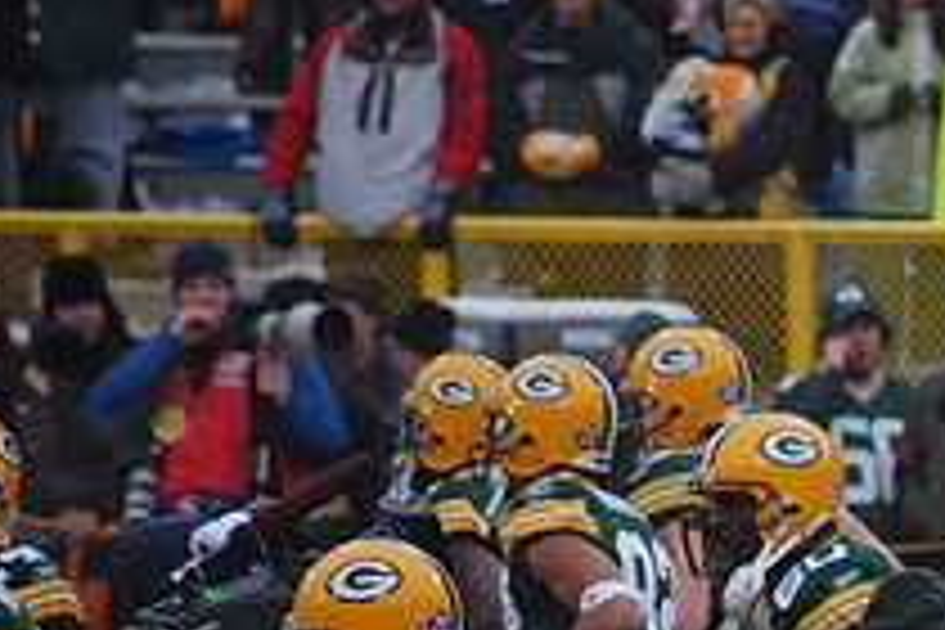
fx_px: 21733
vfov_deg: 1.7
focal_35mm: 828
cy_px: 824
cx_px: 1274
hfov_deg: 2.5
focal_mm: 200
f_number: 5.6
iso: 800
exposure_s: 1/1250
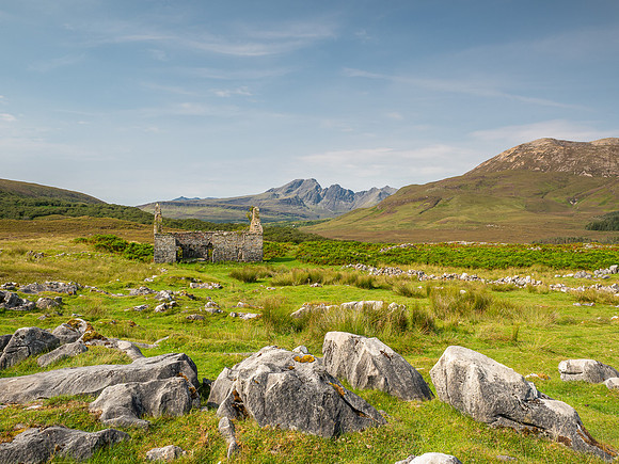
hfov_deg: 71.6
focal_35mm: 24
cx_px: 310
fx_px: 429
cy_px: 232
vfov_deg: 56.8
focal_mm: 12
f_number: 7.1
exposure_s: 1/80
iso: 100
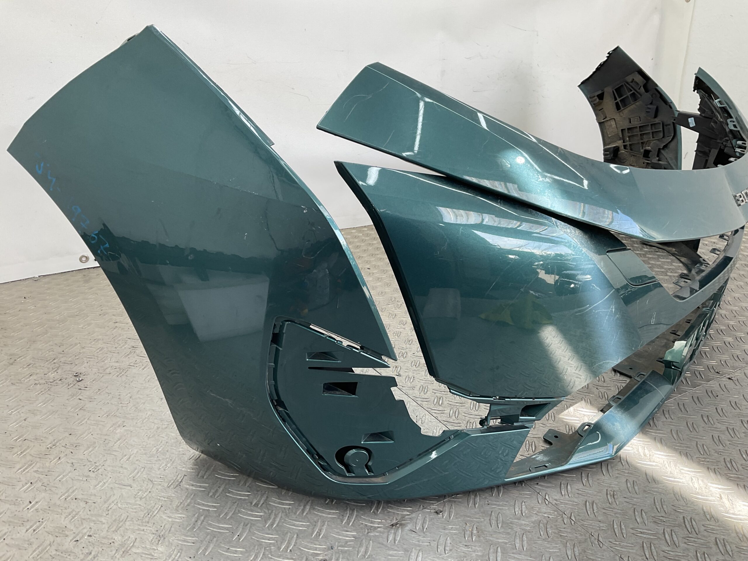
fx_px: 627
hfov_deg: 61.7
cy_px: 280
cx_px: 374
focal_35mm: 29
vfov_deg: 48.2
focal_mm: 3
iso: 25
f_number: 1.8
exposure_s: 1/120
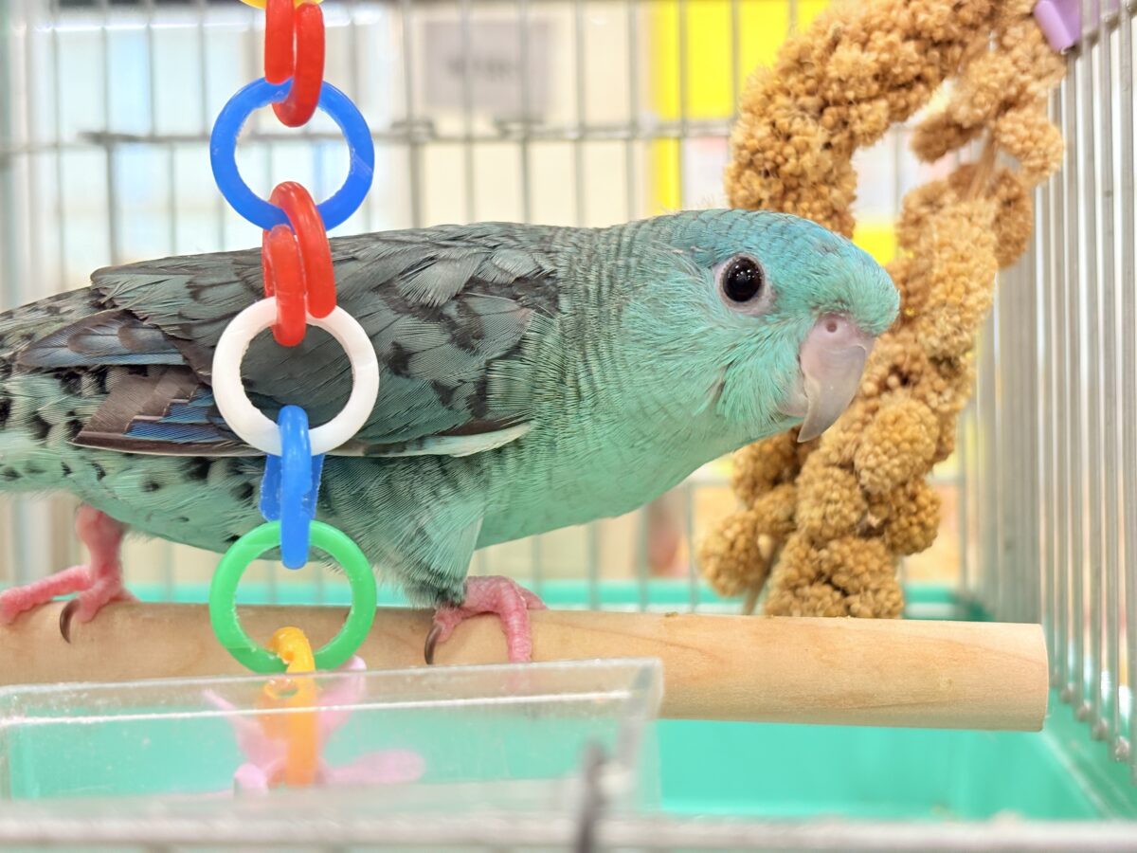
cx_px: 568
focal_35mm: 52
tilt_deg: -2.2
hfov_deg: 36.8
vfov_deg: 28.0
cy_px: 426
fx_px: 1708
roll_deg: +1.9
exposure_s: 1/100
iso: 200
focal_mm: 5.96
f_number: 1.6
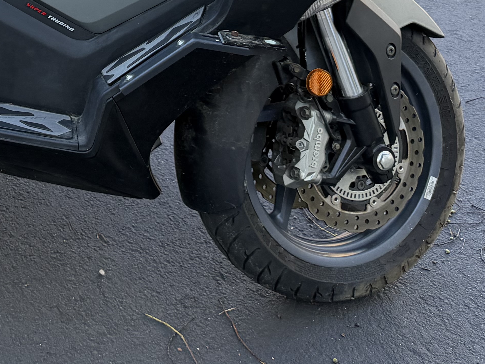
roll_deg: +2.4
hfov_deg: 24.4
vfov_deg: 19.1
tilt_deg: -21.7
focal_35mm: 72
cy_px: -87
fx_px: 1009
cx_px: -102
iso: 100
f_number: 1.78
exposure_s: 1/323
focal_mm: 6.76
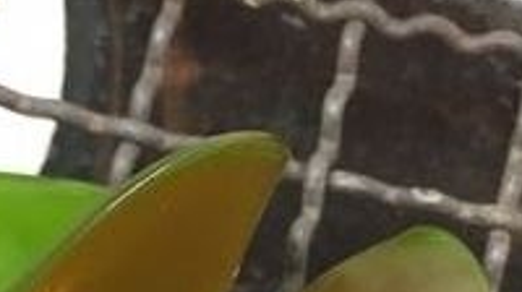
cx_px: 155
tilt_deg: -66.5
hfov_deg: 16.6
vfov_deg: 8.8
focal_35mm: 129
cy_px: 614
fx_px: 1784
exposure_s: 1/30
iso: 125
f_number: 2.2
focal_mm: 4.15
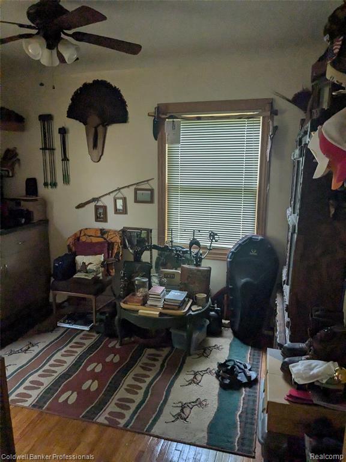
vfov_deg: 65.3
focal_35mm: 27
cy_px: 231
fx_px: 360
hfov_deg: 51.4
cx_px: 173
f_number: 1.73
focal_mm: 4.38
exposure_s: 1/120
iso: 1127
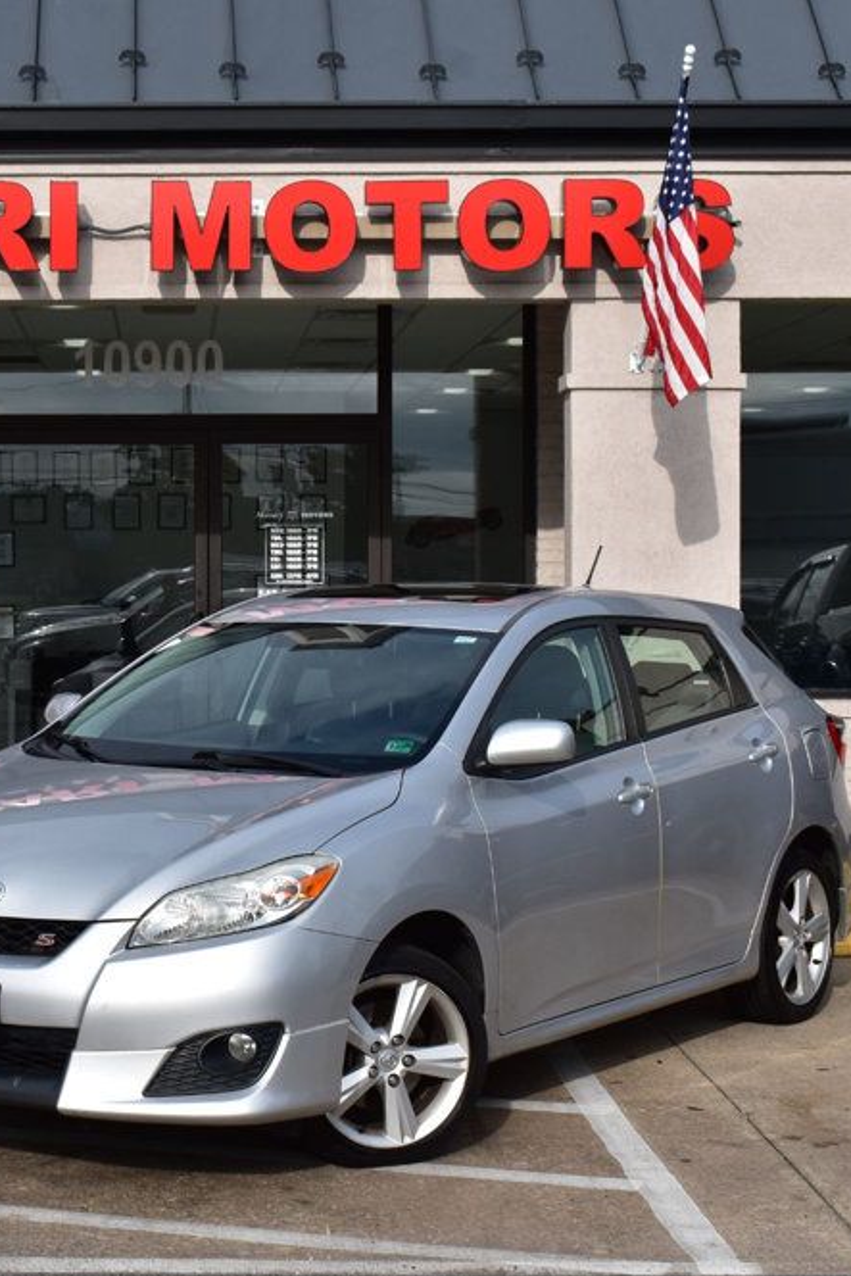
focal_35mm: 74
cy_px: 638
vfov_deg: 27.3
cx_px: 131
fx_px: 2622
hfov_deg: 18.2
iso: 280
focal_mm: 32
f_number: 11
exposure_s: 1/500
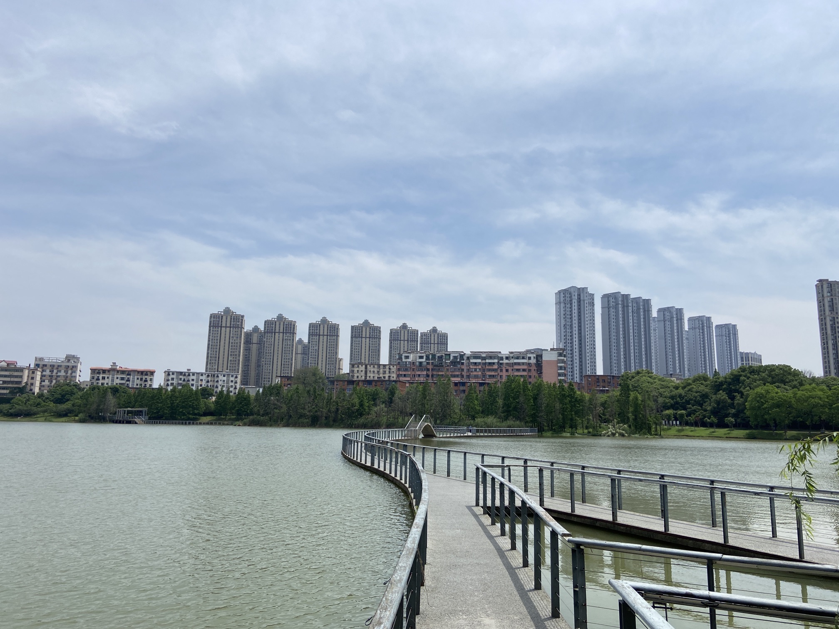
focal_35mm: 26
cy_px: 314
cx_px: 420
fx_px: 630
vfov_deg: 53.1
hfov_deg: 67.3
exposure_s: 1/2463
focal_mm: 4.25
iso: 32
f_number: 1.8
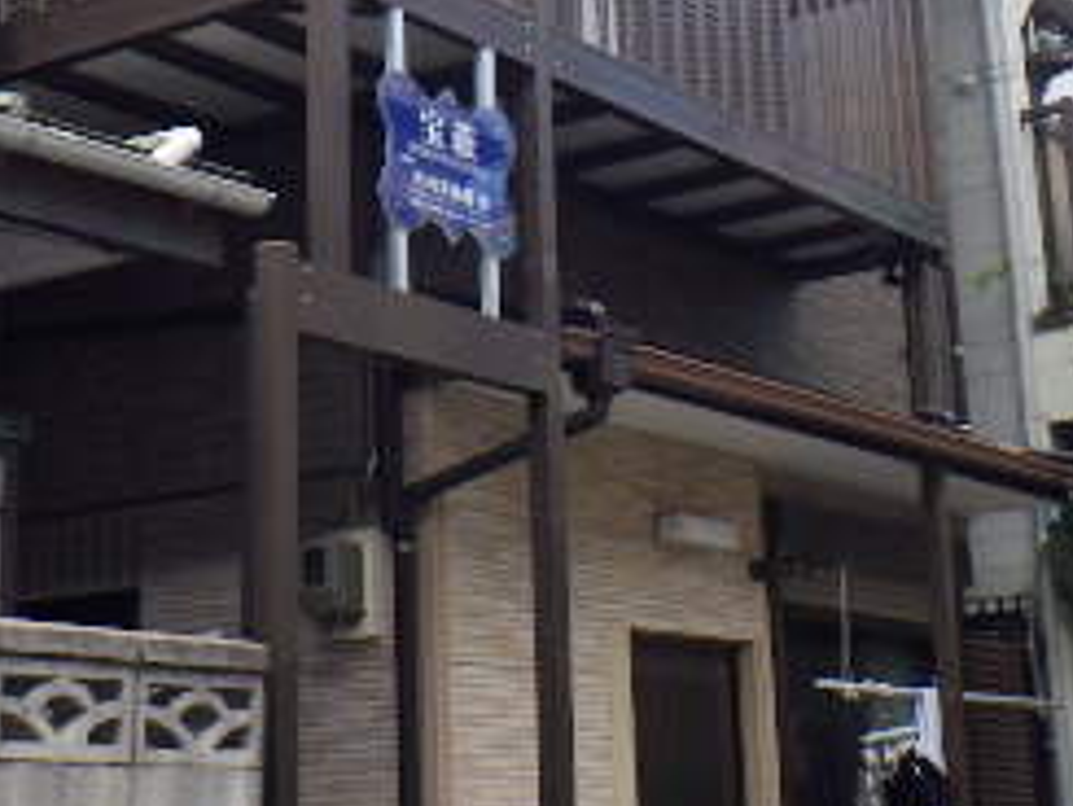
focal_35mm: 73
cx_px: 543
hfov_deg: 26.7
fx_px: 2264
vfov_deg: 20.0
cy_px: 166
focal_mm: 5
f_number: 4.2
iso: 250
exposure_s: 1/640
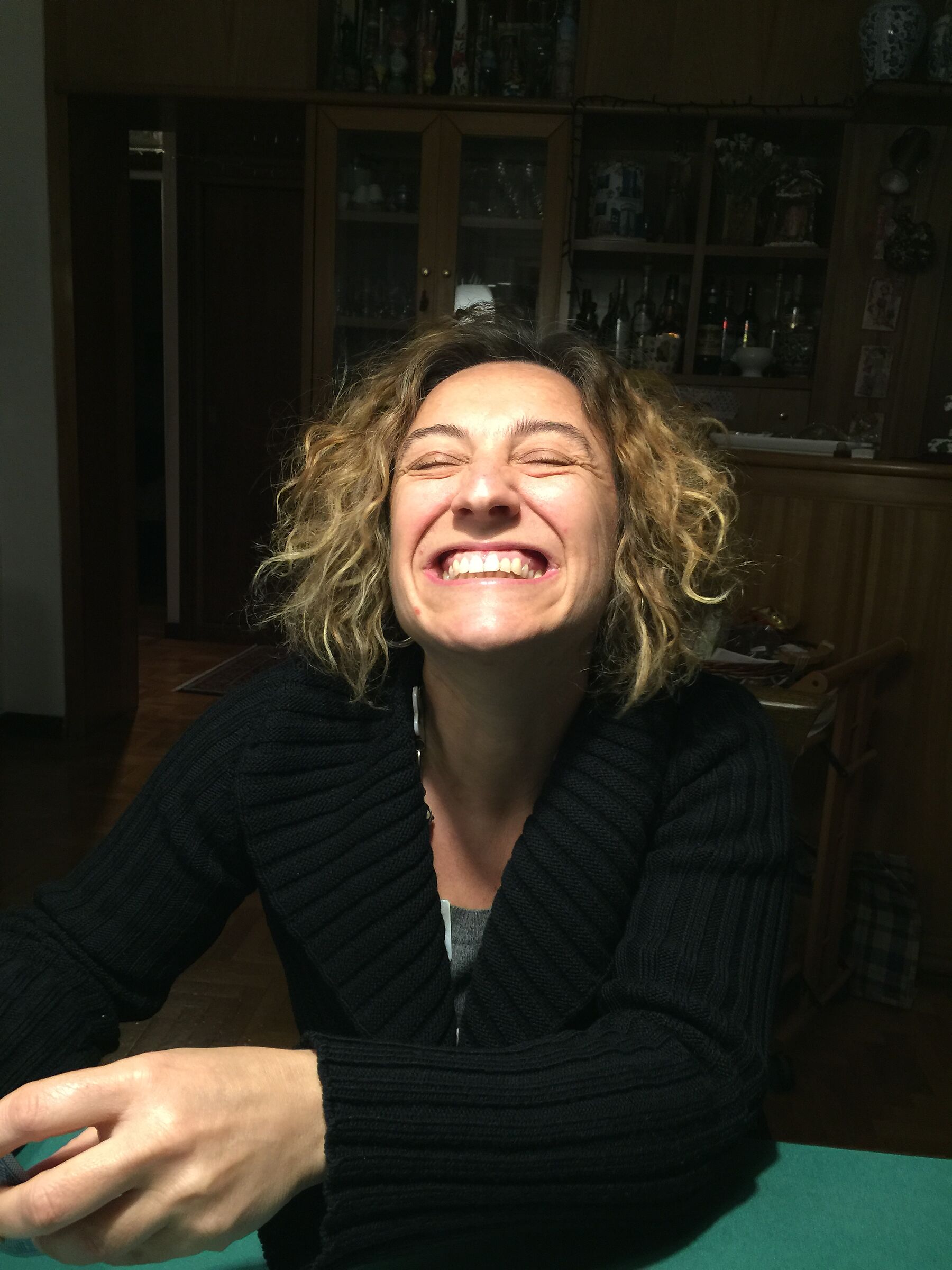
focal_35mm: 29
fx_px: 1063
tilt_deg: -12.3
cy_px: 635
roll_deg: -3.7
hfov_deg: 48.2
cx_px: 476
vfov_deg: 61.7
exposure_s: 1/15
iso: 64
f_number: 2.2
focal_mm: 4.15
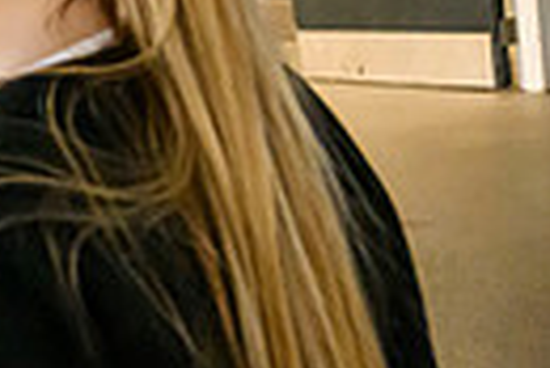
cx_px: -668
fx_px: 1637
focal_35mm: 107
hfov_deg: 14.5
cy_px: 222
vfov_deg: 12.8
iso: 12800
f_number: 3.5
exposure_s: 1/500
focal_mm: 24
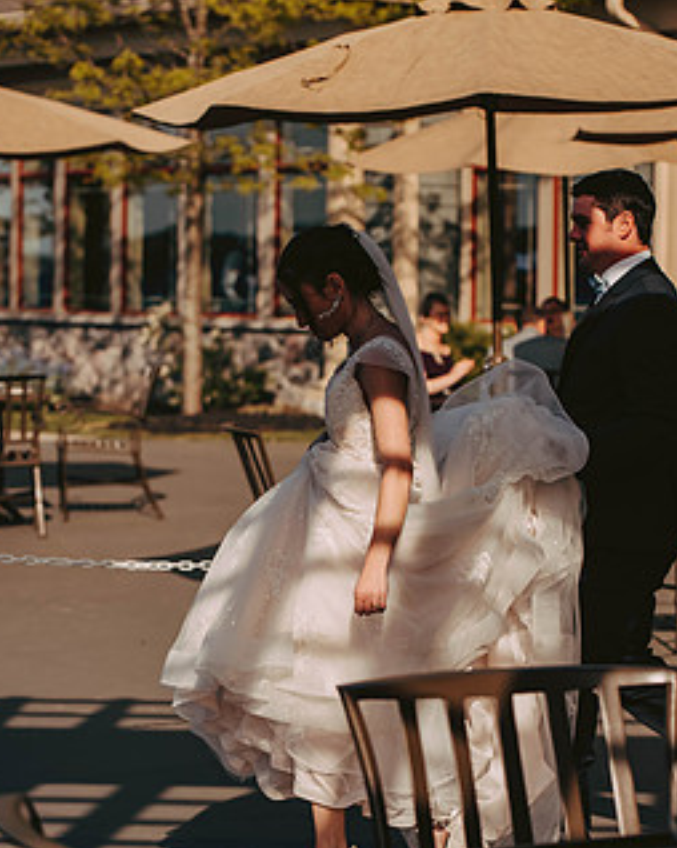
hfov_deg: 12.8
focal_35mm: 120
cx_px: 456
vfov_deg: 16.0
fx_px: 3008
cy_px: 508
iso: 500
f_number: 2.8
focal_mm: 70
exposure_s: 1/4000
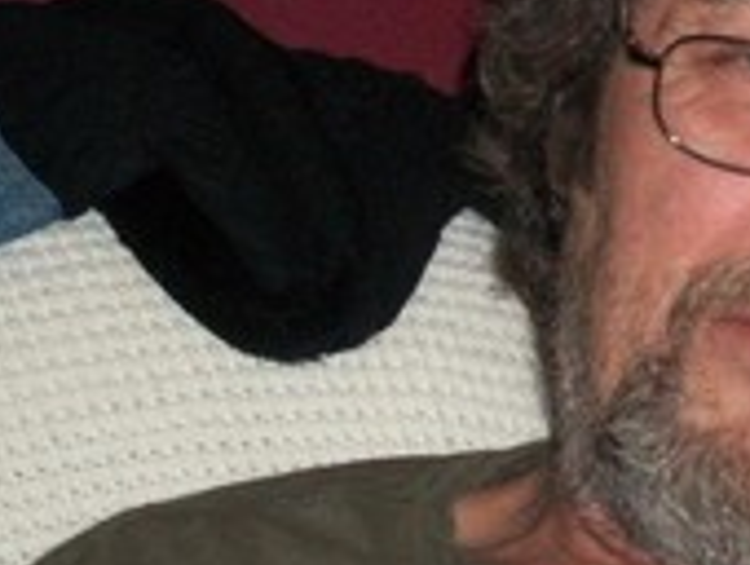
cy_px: 154
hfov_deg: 7.7
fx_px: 5511
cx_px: 896
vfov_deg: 5.9
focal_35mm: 254
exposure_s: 1/60
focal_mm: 17.1
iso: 240
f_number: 5.2
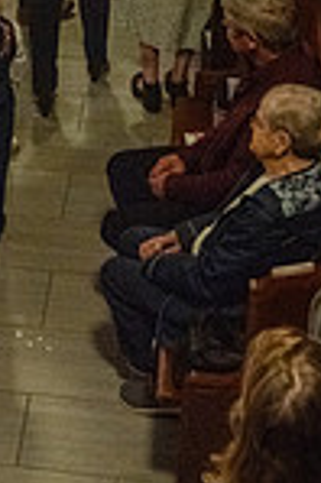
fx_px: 1314
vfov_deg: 20.3
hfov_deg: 13.6
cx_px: -62
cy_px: 23
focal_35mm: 98
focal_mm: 32.5
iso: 5000
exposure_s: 1/60
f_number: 7.1
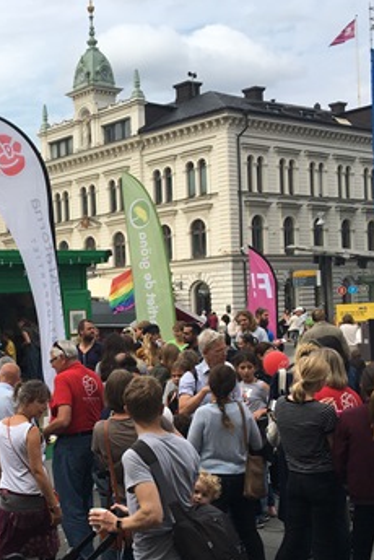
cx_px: 17
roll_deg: +2.5
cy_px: 337
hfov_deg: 24.6
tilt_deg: -1.2
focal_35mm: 53
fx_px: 824
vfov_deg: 37.3
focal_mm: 4.15
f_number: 2.2
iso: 25
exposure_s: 1/999
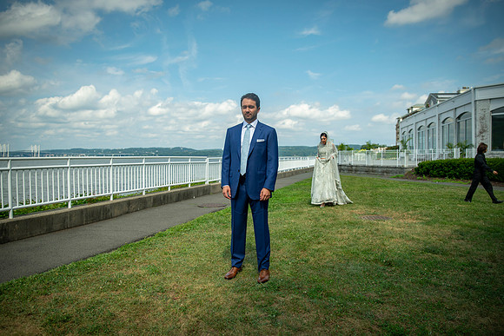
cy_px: 167
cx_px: 251
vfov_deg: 49.8
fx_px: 362
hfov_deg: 69.7
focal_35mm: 26
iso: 200
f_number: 2.8
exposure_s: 1/5000
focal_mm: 24
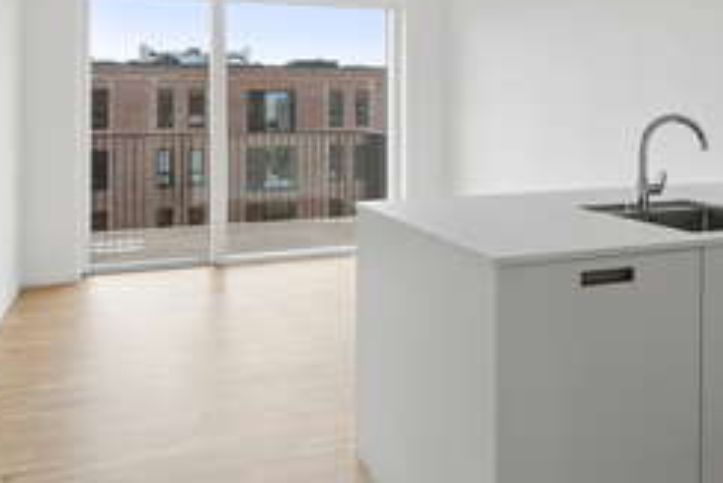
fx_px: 649
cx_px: 341
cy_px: 92
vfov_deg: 39.1
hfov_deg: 58.2
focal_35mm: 32
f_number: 8
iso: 200
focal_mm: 12.5
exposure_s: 1/160
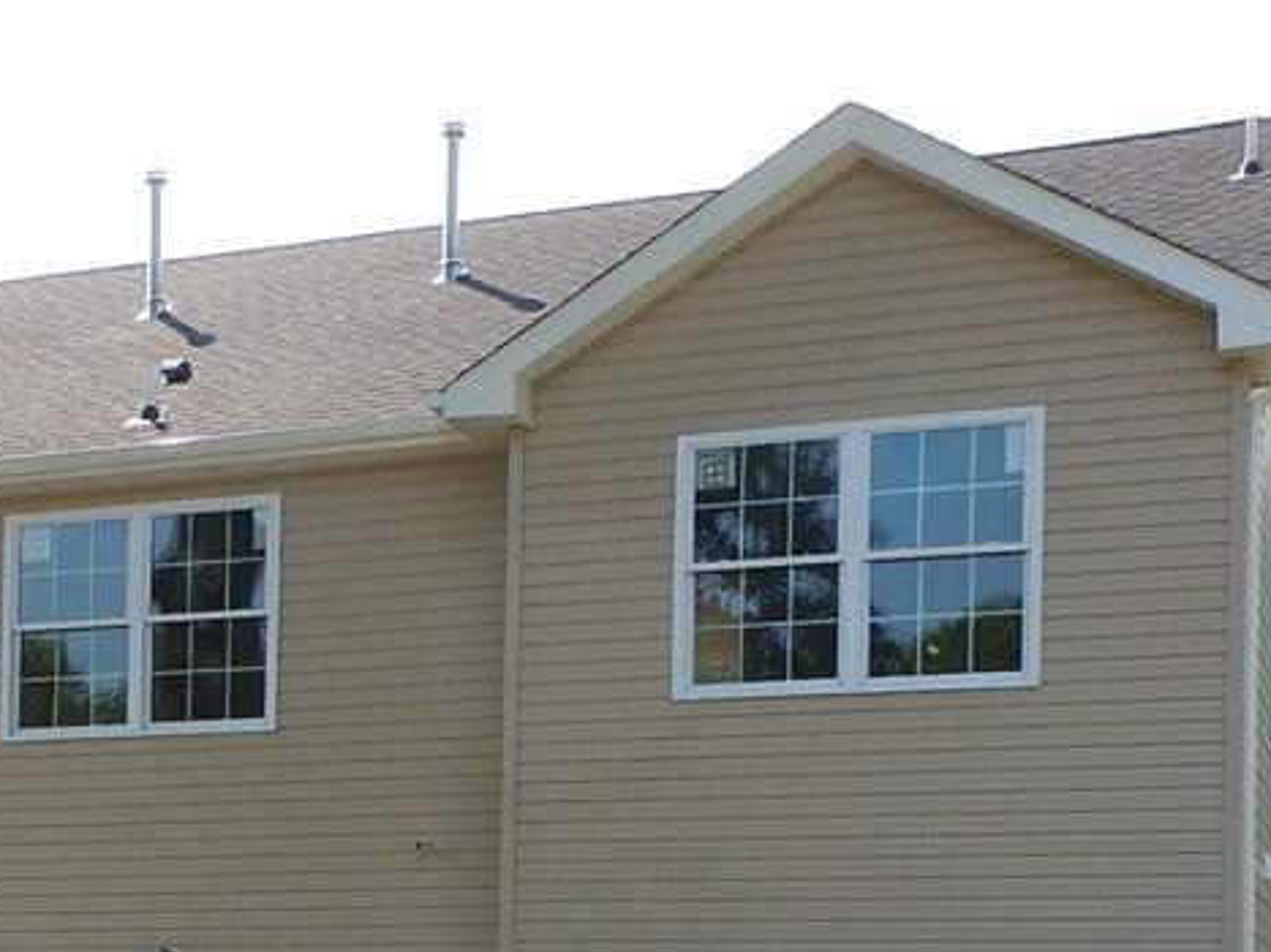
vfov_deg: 20.7
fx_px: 2496
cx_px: 177
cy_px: 1020
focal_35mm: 68
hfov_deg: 27.7
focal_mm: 5.6
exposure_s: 1/320
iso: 125
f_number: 4.2
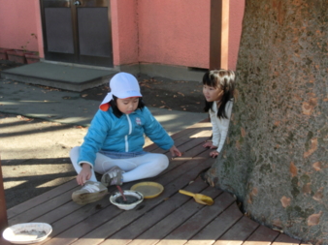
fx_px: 426
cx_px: 158
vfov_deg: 32.1
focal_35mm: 45
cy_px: 101
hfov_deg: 42.1
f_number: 3.9
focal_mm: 6.67
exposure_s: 1/125
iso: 80
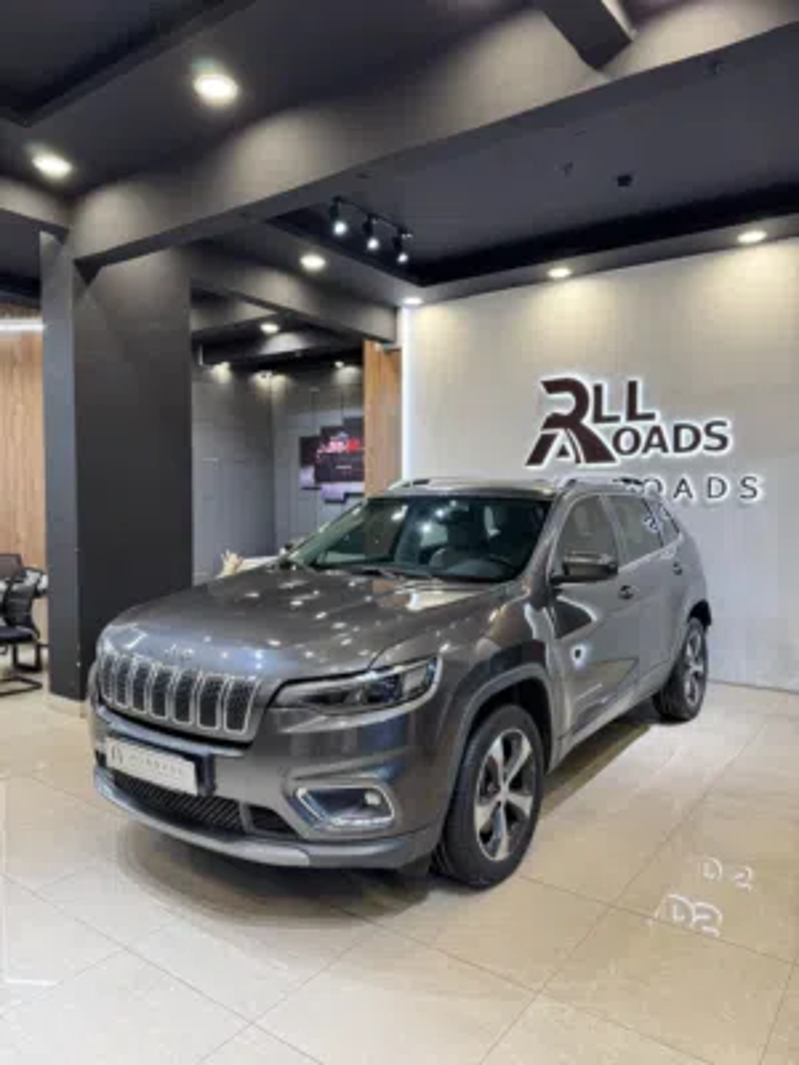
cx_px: 400
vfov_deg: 71.6
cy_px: 532
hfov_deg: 56.8
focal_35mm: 24
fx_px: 739
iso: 100
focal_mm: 6.76
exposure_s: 1/50
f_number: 1.78
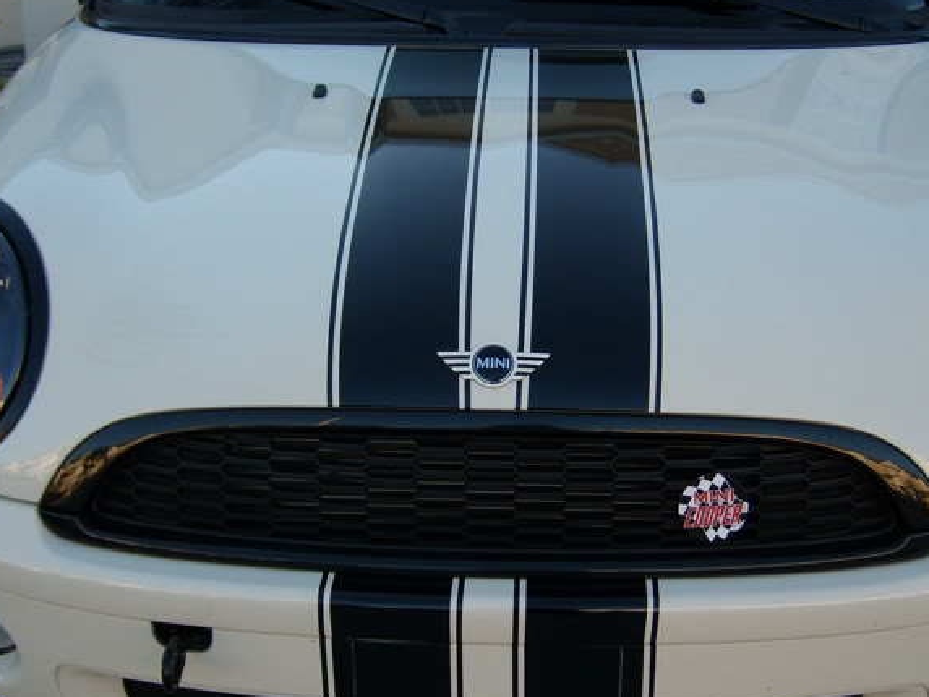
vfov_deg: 26.5
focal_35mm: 55
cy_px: 396
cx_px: 504
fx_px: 1476
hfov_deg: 34.9
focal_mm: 5.8
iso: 50
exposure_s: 1/438
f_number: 2.8
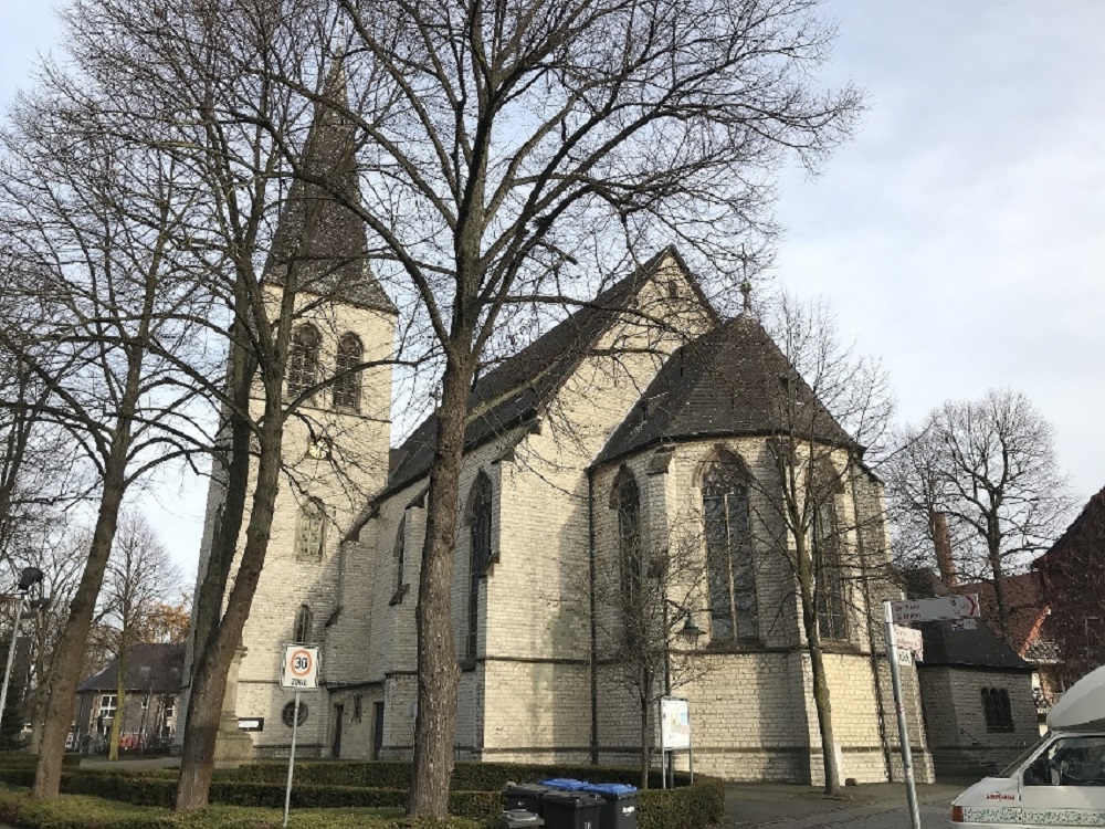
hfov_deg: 63.4
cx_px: 552
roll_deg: -0.2
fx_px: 894
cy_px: 414
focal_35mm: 28
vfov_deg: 49.7
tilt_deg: +20.8
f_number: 1.8
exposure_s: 1/1053
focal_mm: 3.99
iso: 20
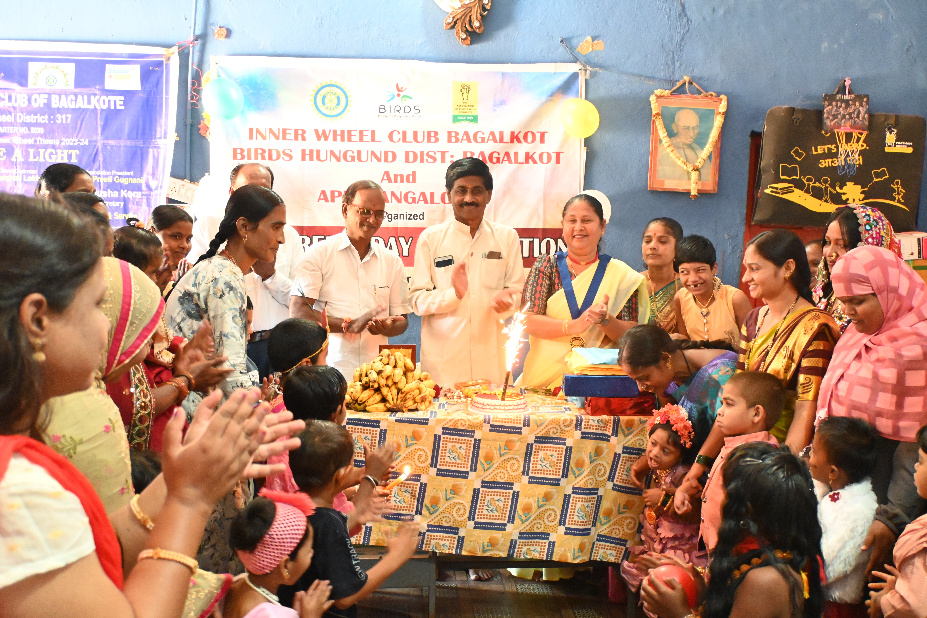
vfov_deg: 34.2
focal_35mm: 39
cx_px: 464
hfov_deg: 49.6
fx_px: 1004
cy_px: 309
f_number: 4.5
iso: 8000
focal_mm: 26
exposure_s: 1/60
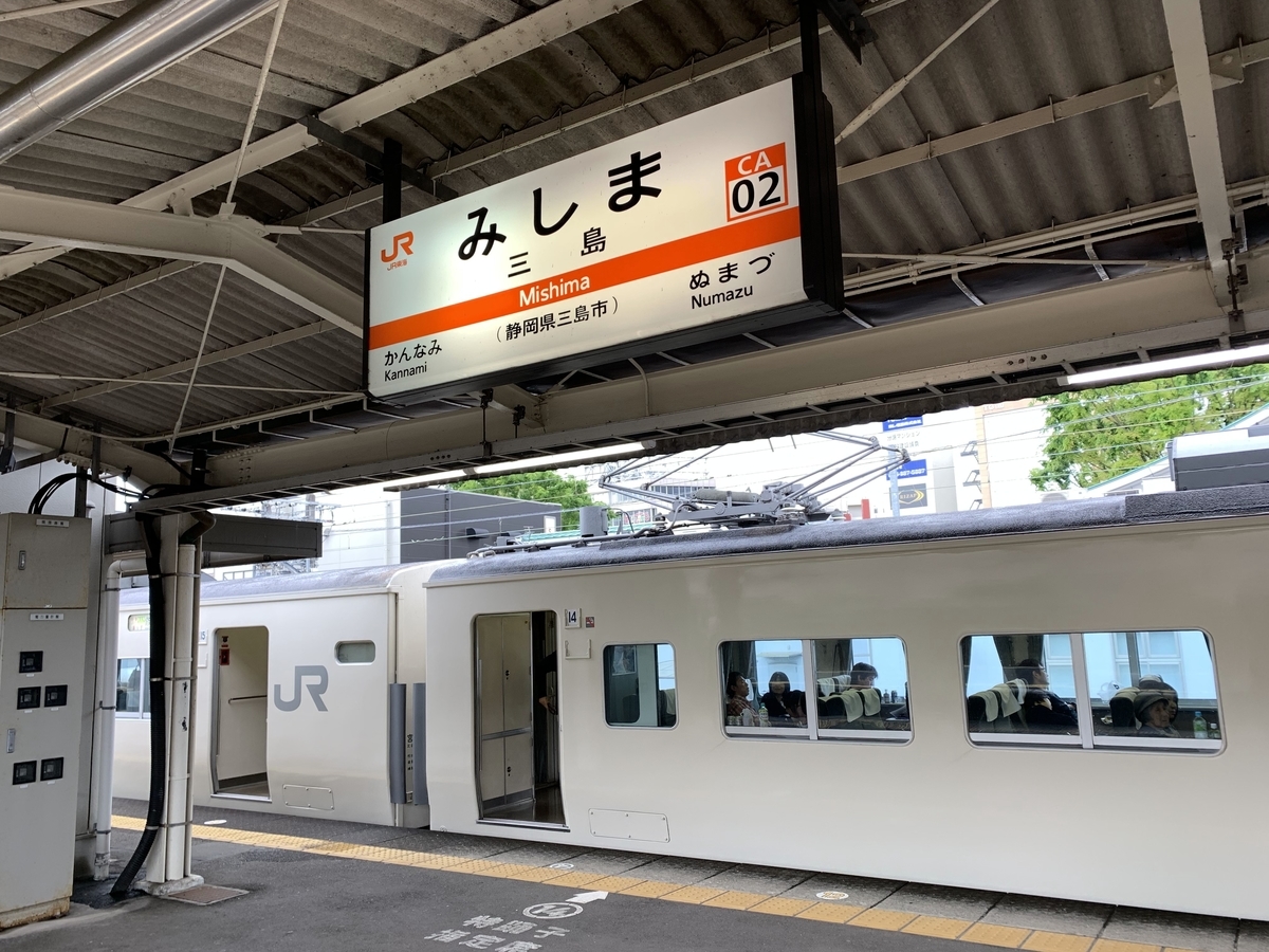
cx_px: 634
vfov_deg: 53.1
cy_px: 476
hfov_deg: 67.3
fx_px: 953
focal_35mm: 26
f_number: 1.8
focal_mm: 4.25
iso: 25
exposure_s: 1/109
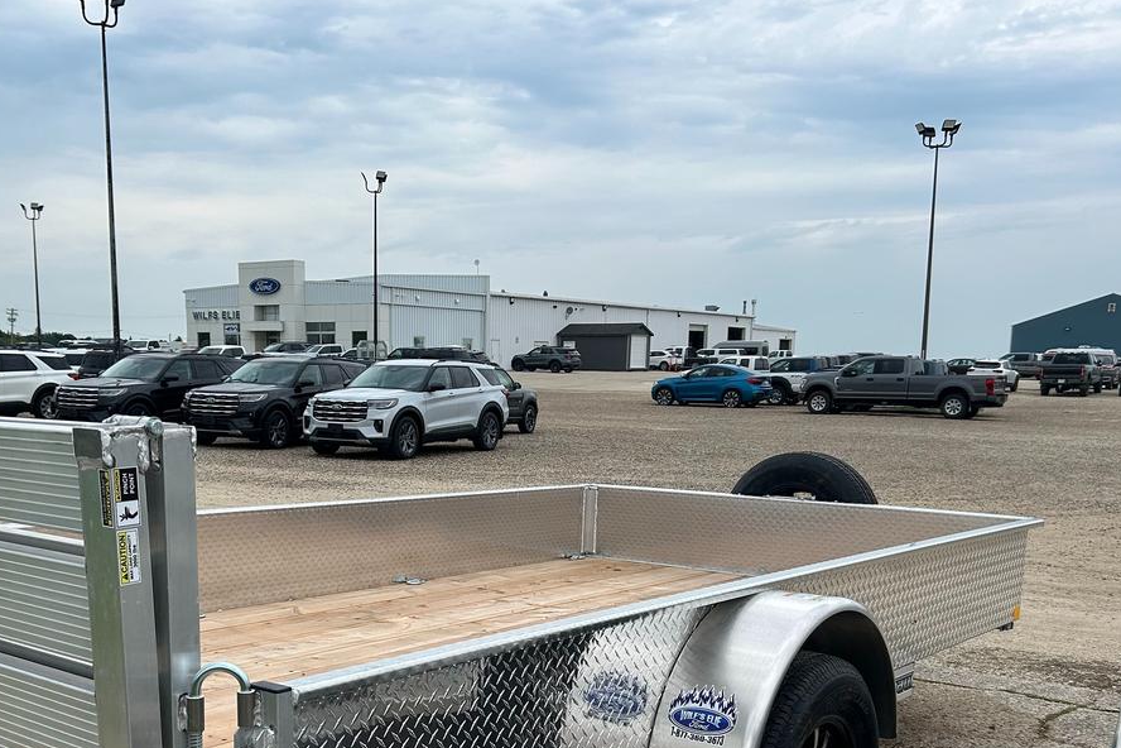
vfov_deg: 33.4
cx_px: 449
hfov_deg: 49.3
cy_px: 582
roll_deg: +0.0
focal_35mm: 39
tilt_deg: -9.5
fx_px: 1214
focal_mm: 5.7
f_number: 1.5
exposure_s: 1/2252
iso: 50
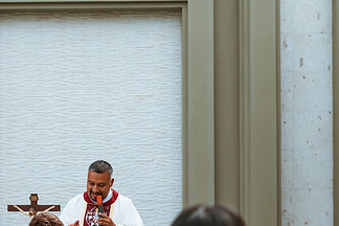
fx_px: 876
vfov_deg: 14.6
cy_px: 199
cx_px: 90
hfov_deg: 21.7
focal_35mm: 93
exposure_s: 1/1250
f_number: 2.8
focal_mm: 52
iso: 100
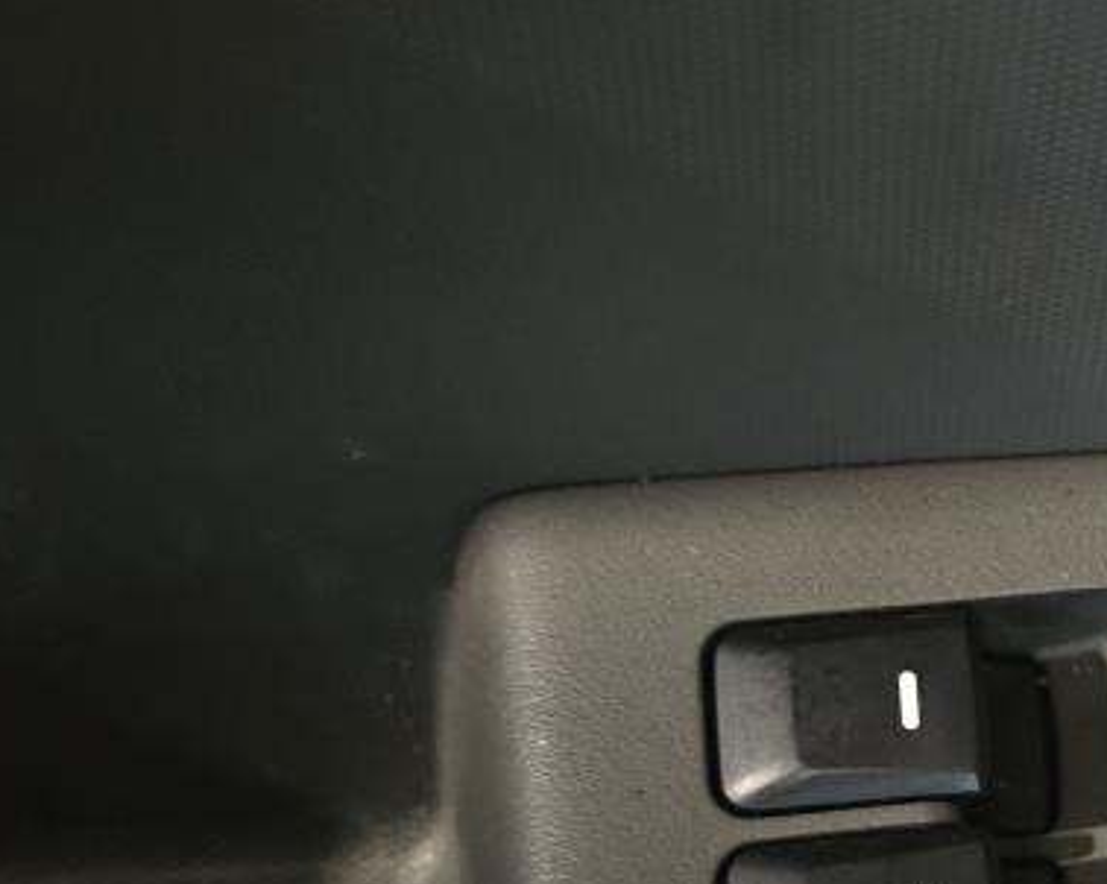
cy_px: 904
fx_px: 2489
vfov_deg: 19.5
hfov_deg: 22.3
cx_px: 1467
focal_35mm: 76
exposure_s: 1/40
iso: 1600
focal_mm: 6.3
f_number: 1.7
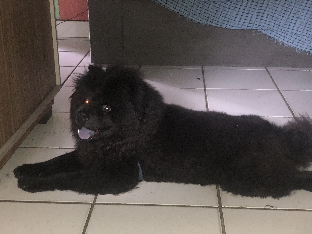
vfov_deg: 28.0
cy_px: 117
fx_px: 469
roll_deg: +0.4
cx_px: 156
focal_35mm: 52
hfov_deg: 36.8
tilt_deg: -21.8
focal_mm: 6
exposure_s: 1/30
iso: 200
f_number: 2.4
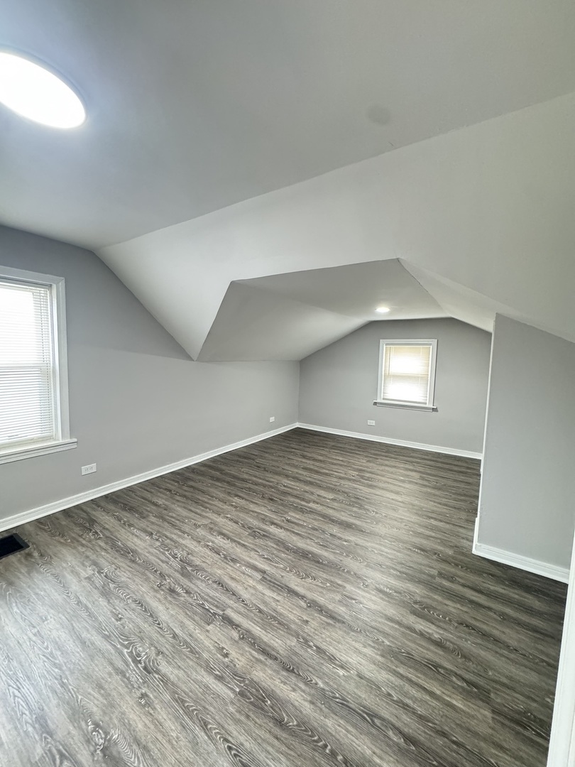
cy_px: 384
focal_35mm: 14
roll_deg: -0.6
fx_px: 310
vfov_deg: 102.1
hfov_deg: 85.7
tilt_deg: -4.9
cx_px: 288
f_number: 2.2
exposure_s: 1/60
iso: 800
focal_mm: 2.22
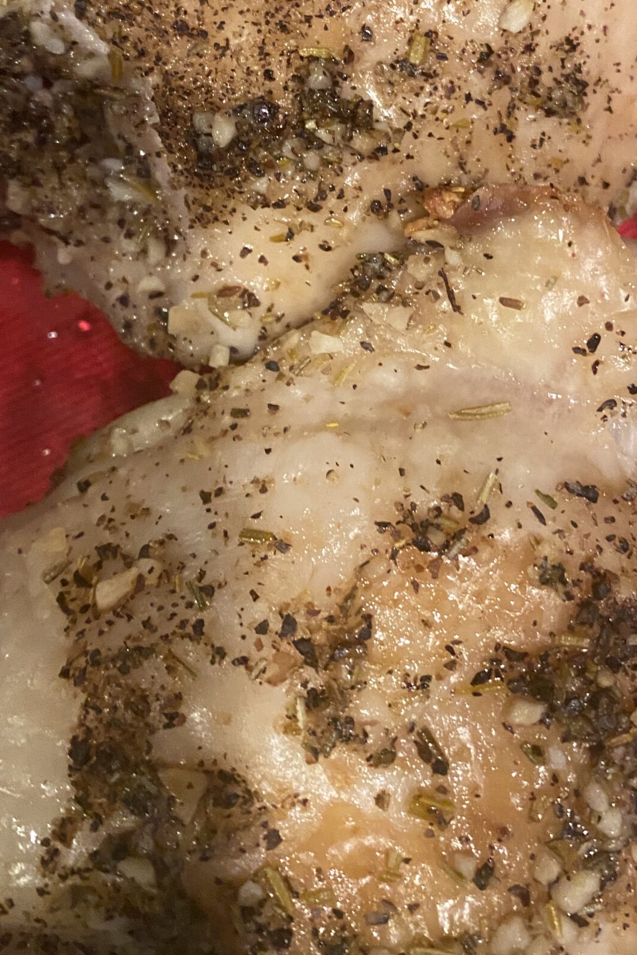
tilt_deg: -71.2
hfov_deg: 31.9
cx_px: 355
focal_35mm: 42
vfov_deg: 45.7
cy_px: 314
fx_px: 1114
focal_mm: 4.25
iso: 640
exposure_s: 1/40
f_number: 1.8
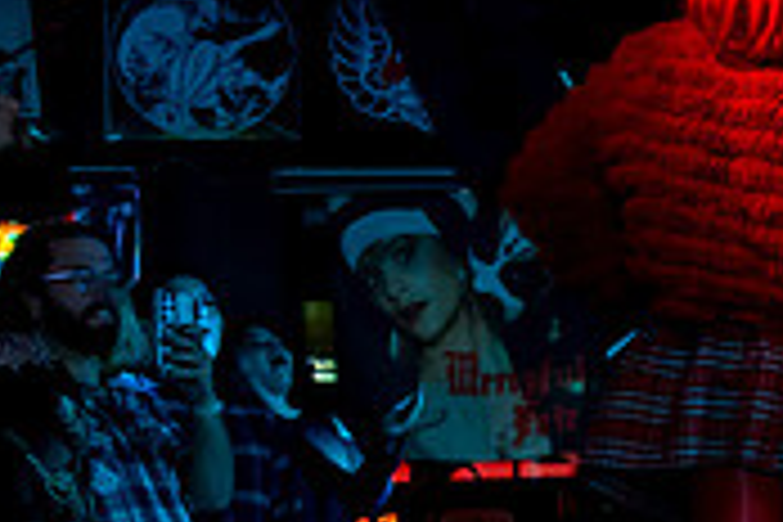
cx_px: 1102
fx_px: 1827
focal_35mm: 84
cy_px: 387
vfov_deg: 16.2
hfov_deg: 21.2
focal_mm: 24
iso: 5000
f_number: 4
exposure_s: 1/50
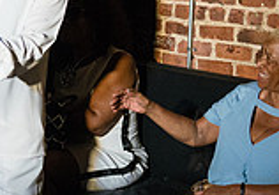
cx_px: -64
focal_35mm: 167
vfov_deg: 8.5
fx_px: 1312
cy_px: 48
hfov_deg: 11.9
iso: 3200
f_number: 2.8
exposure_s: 1/320
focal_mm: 44
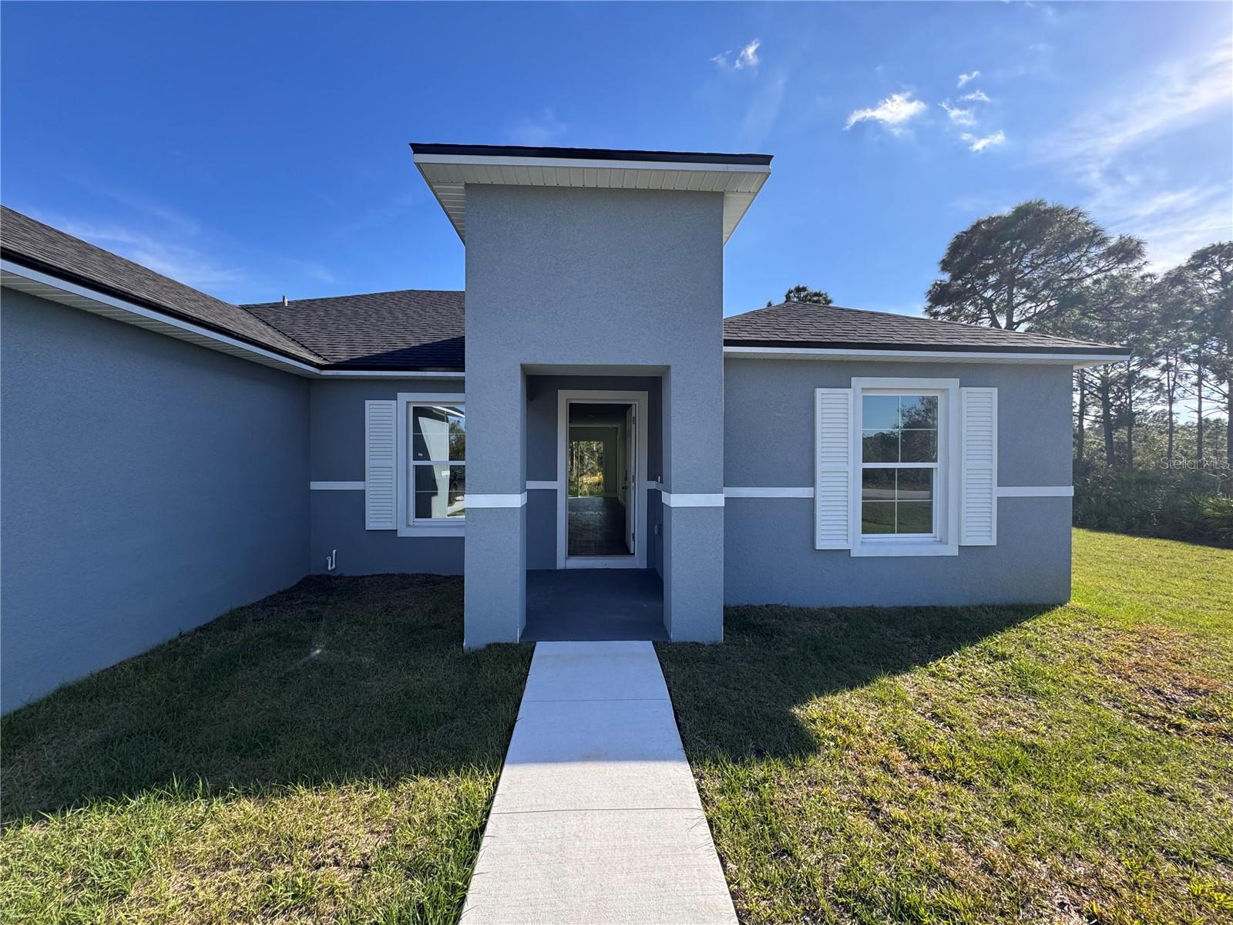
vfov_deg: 85.7
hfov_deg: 102.1
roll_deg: +0.0
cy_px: 462
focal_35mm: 14
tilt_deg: -0.4
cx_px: 616
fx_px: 499
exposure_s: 1/522
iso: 50
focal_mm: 2.22
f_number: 2.2
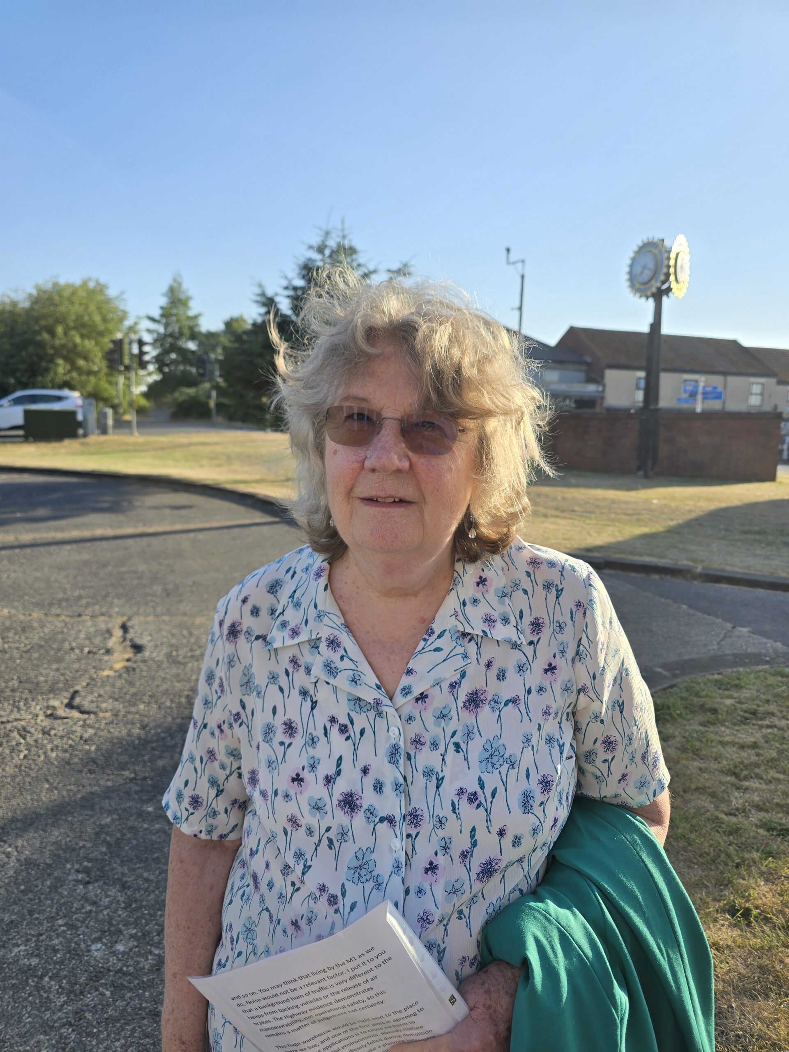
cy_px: 526
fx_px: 699
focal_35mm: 23
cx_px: 394
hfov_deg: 58.9
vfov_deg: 73.9
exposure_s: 1/550
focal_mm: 6.3
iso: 12
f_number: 1.7
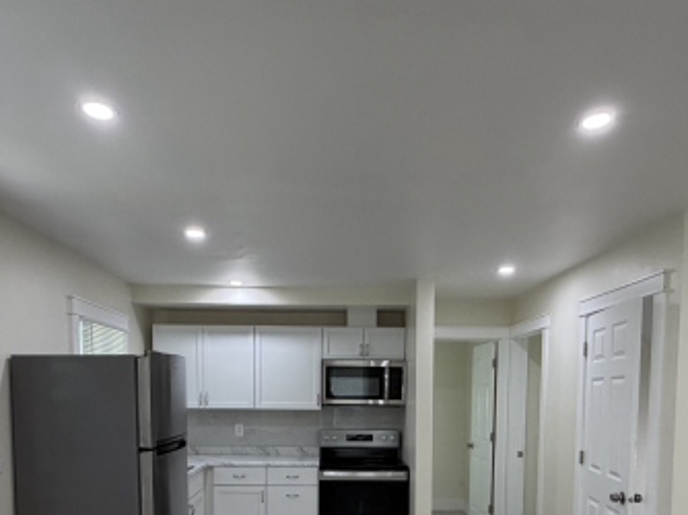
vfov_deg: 46.4
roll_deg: -1.4
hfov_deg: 63.5
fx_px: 556
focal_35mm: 28
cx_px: 341
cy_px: 431
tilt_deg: -3.2
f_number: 2.2
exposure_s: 1/120
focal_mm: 2.22
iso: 200
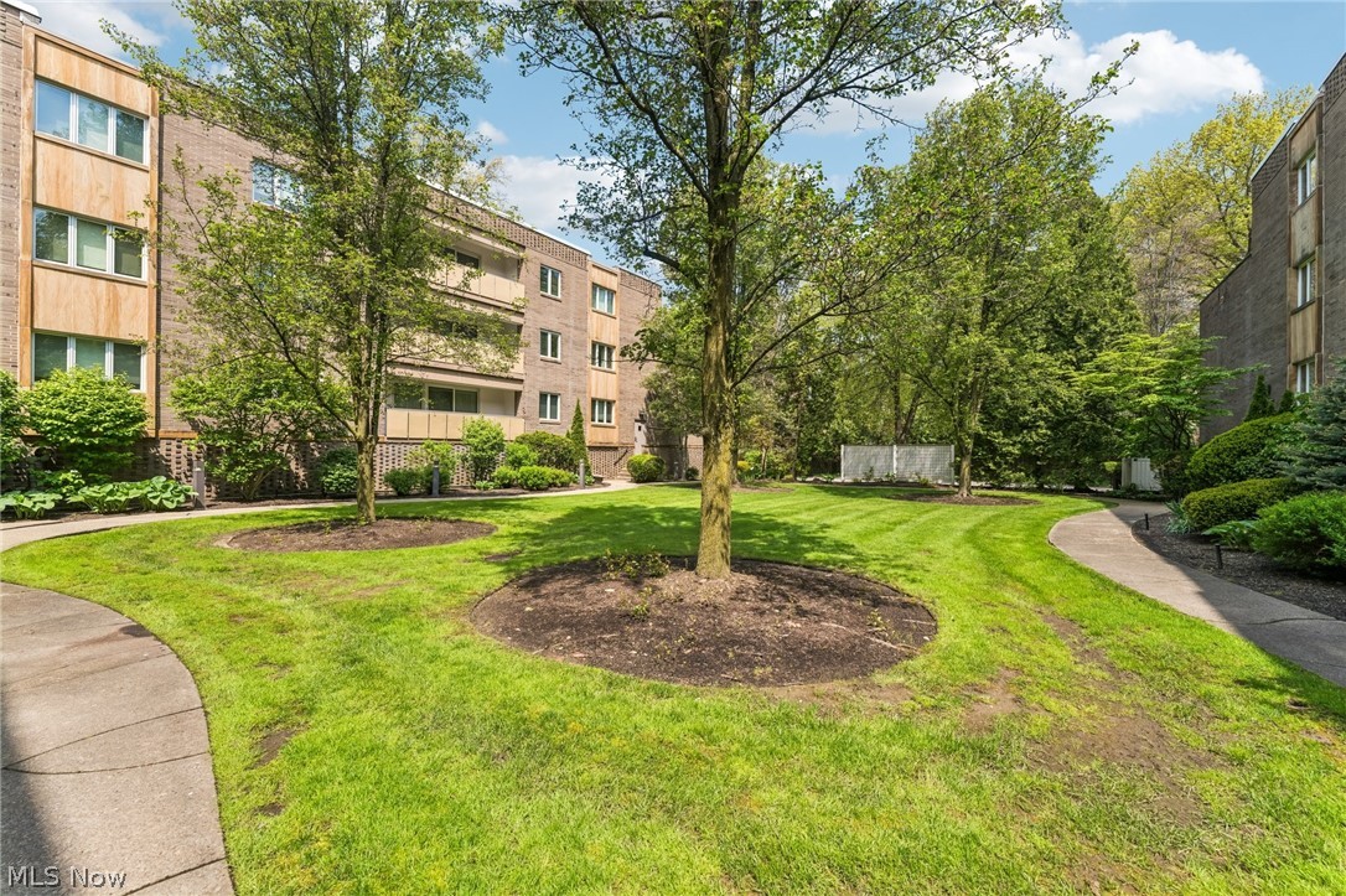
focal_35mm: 15
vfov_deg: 78.8
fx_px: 546
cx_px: 673
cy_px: 448
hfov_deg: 101.9
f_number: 8
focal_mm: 14.6
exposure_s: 1/250
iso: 200
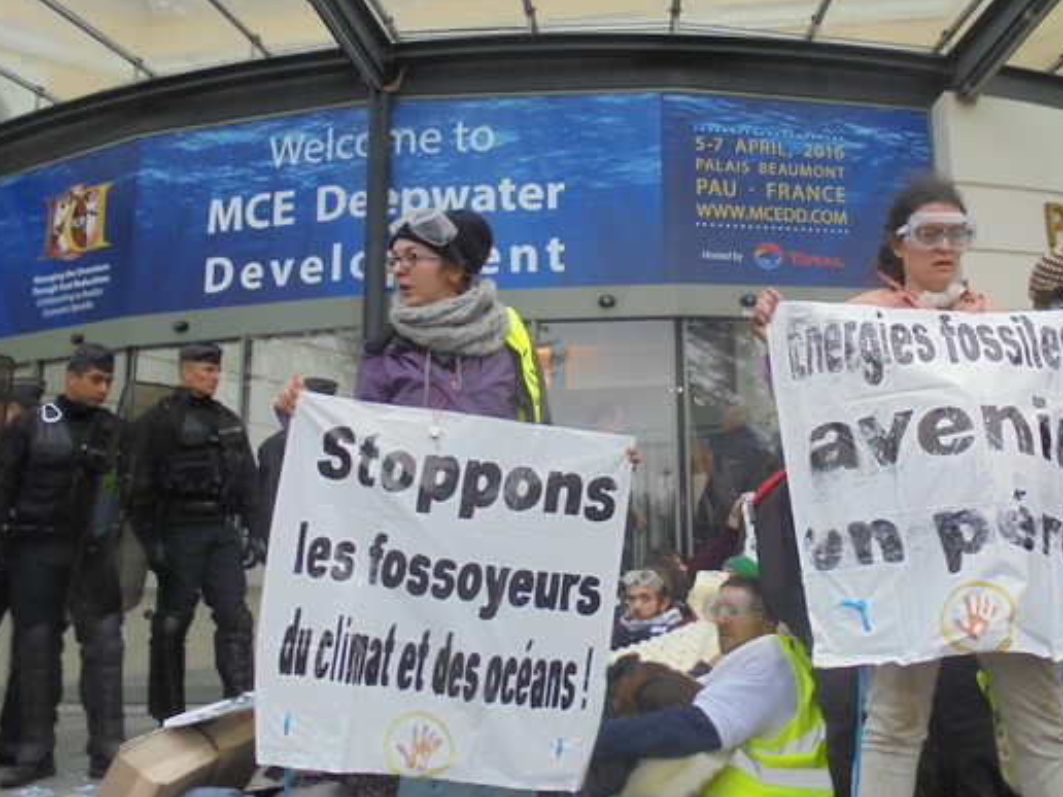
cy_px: 323
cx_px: 647
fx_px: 1106
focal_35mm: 36
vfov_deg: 39.5
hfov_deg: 51.0
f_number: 3.7
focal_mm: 5.3
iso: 200
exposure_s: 1/30
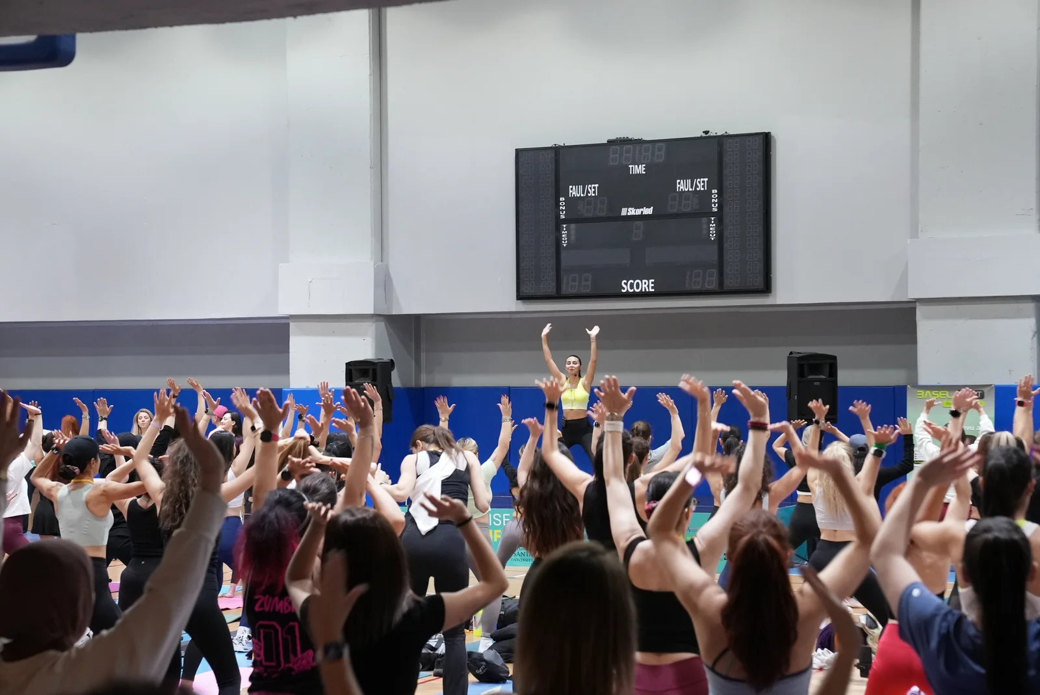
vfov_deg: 19.5
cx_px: 520
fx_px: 2023
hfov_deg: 28.8
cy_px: 348
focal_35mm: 70
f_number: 6.3
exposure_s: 1/100
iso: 8000
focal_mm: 70
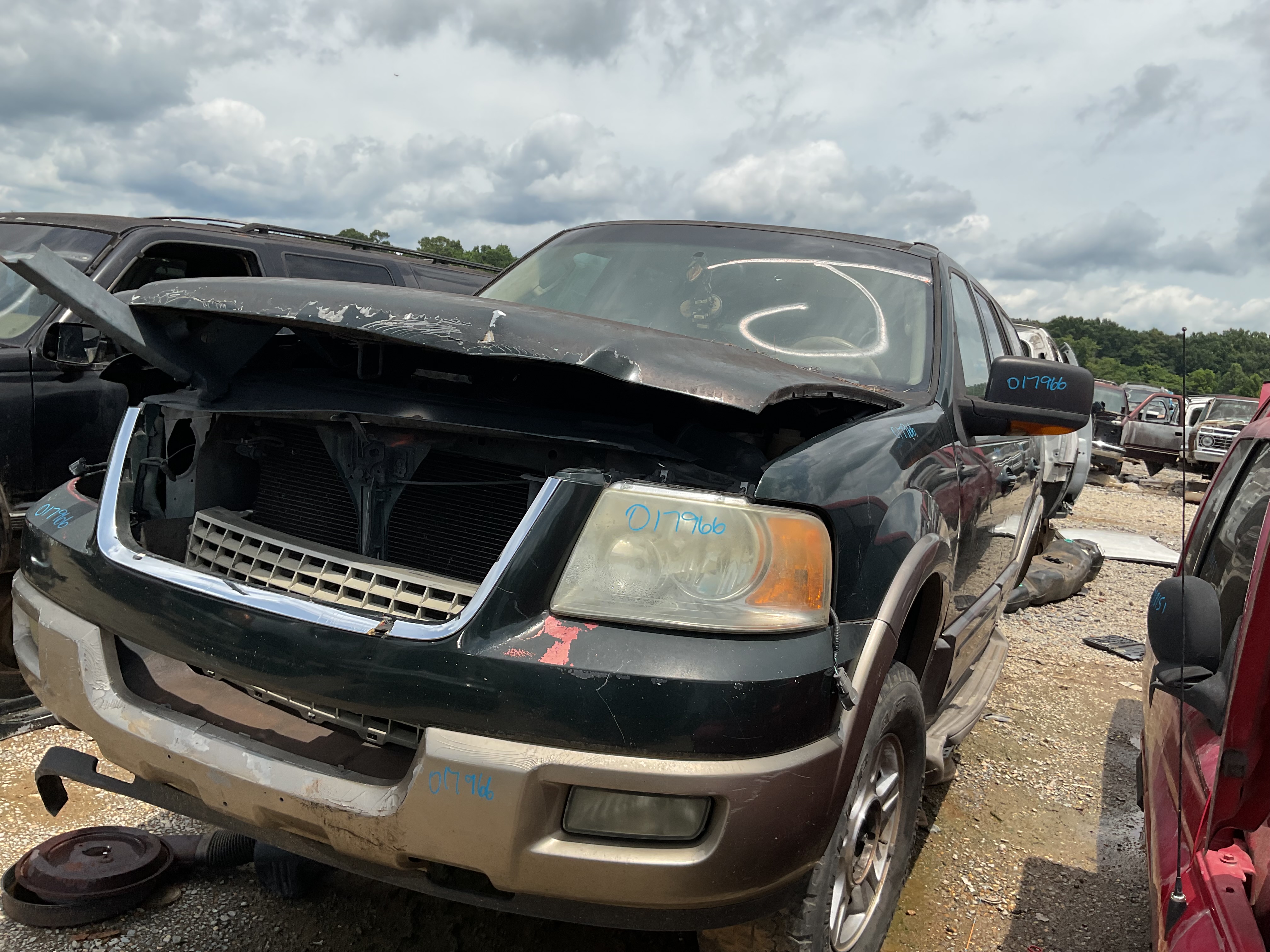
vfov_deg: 48.2
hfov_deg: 61.7
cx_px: 635
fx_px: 1064
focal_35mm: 29
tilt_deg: -8.9
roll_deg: -6.3
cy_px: 476
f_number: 1.8
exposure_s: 1/2320
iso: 16
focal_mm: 3
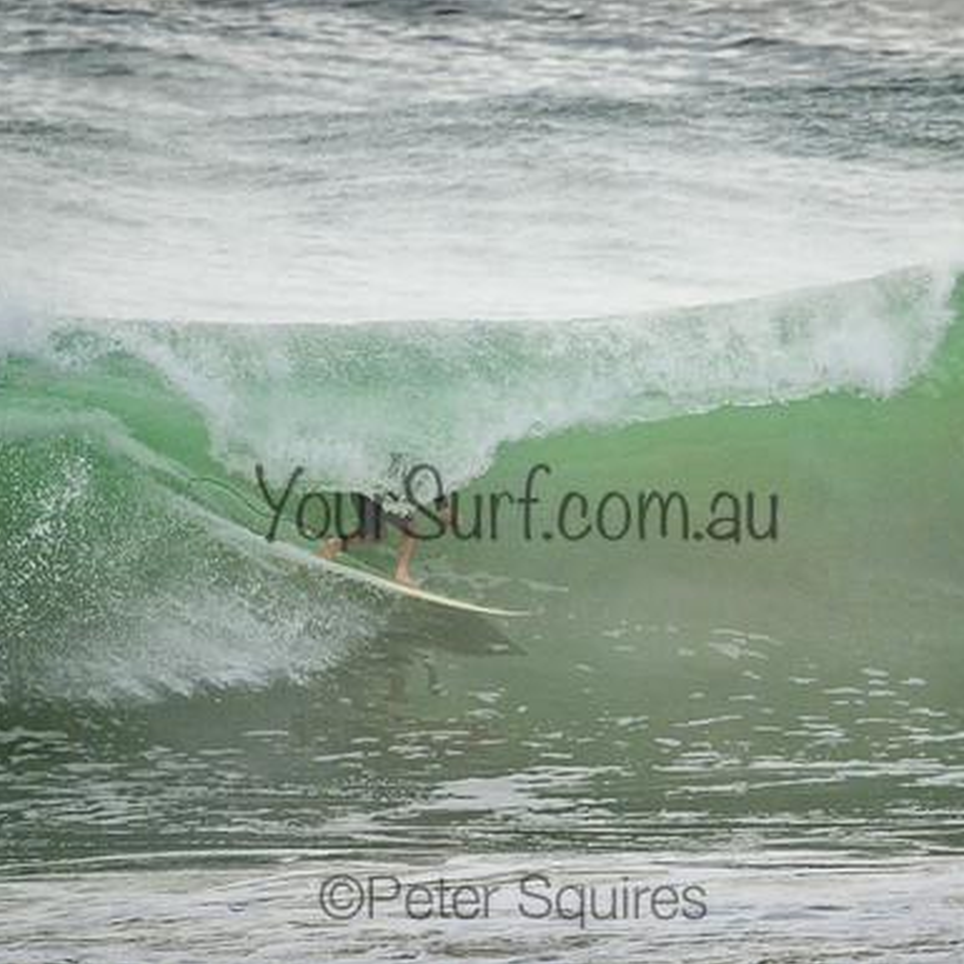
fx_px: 32295
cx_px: 513
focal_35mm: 1025
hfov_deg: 1.7
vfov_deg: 1.7
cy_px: 482
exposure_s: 1/2500
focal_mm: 800
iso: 2000
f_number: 11
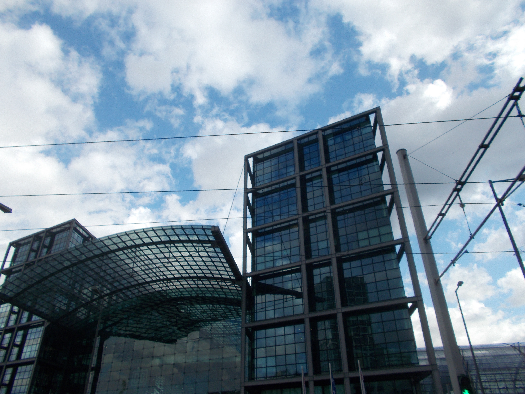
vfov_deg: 53.1
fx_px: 394
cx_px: 262
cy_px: 197
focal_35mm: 26
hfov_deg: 67.3
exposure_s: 1/125
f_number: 8
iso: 80
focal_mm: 4.6
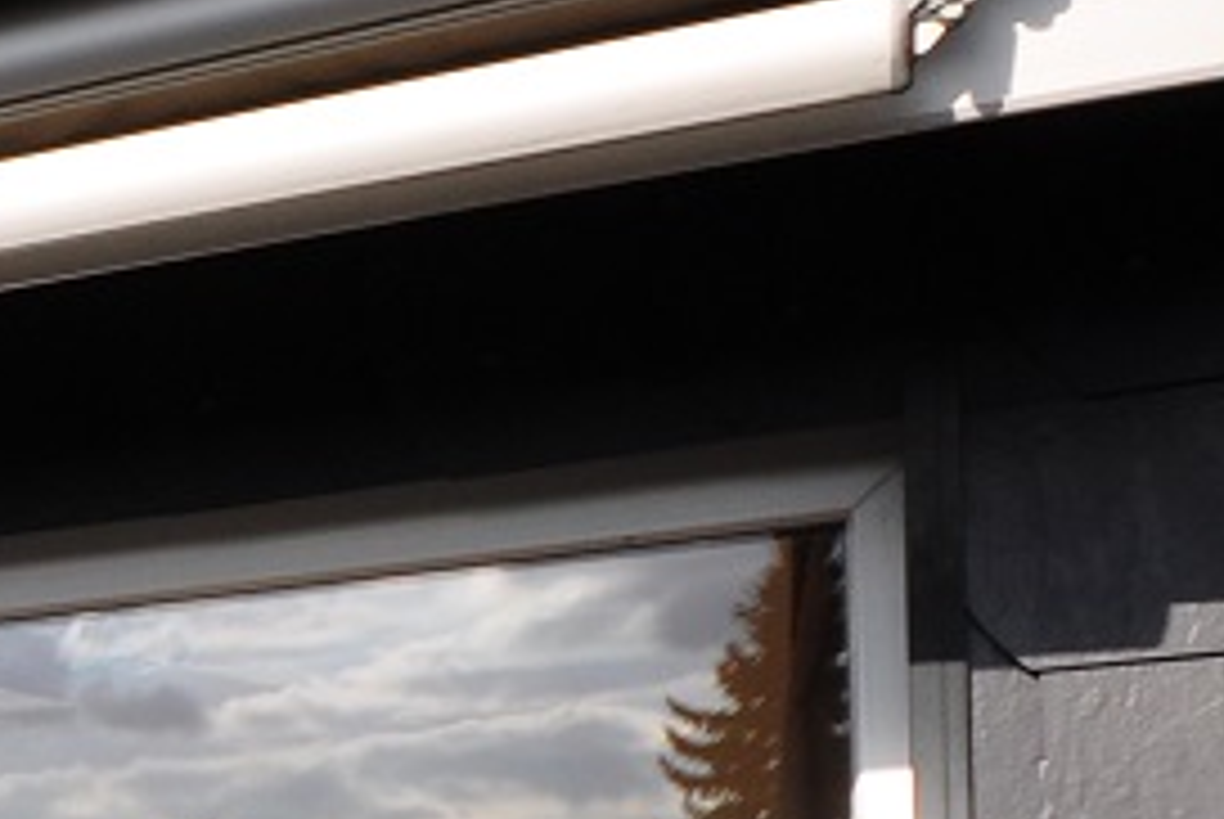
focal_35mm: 88
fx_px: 2995
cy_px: 1112
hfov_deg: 15.1
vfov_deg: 14.8
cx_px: -1616
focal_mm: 10
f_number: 9
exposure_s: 1/320
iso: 200
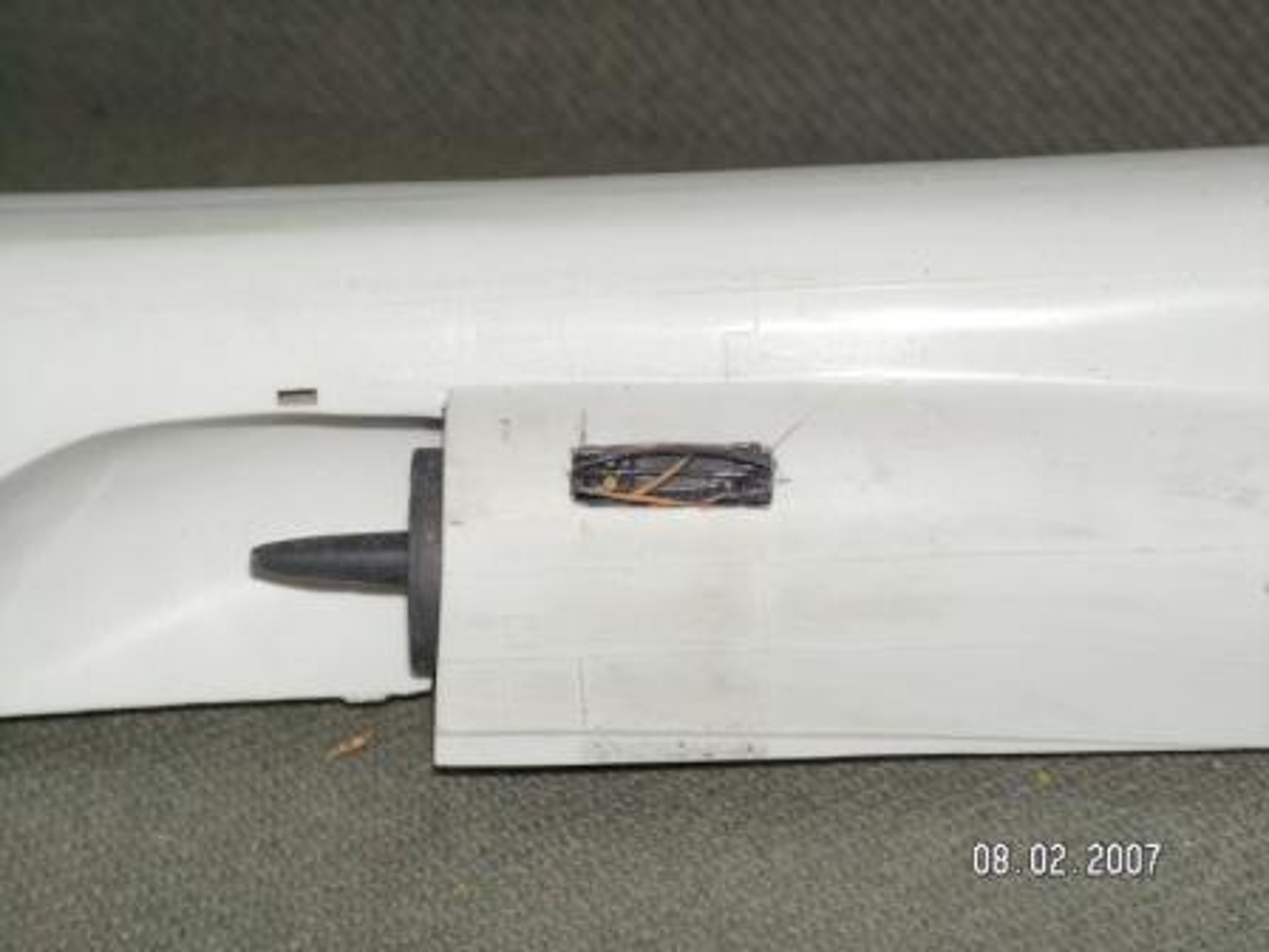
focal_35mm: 113
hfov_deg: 17.4
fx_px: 4143
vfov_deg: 13.1
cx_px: 634
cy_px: 476
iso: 160
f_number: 3.4
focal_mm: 18.9
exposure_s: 1/100
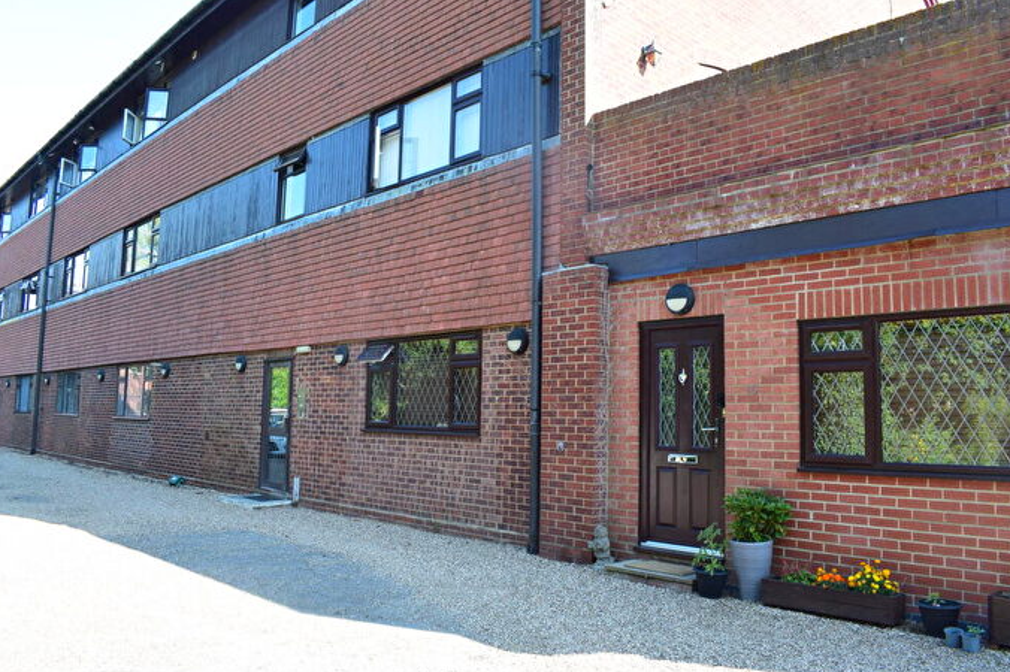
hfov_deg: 65.5
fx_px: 785
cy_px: 335
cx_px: 509
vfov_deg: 46.4
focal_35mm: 28
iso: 400
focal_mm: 18
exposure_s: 1/100
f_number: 9
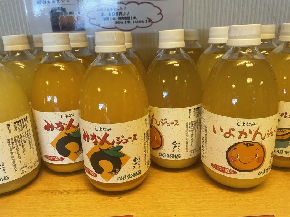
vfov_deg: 53.1
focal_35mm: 26
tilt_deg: -18.6
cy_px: 108
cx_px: 145
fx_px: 218
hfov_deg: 67.3
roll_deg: +2.6
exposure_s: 1/120
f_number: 1.6
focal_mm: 4.2
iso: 64
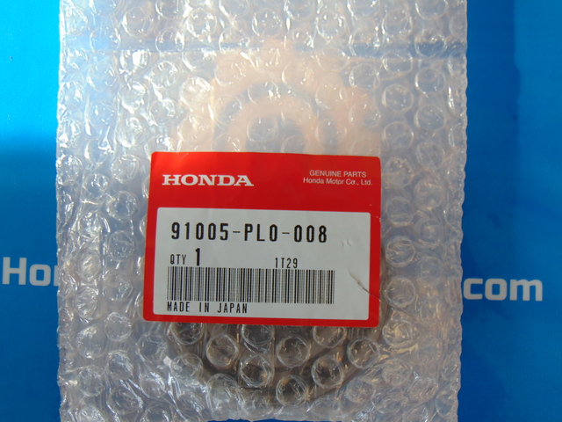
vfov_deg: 34.3
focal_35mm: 42
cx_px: 281
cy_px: 211
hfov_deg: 44.8
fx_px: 682
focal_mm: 7.6
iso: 80
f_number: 3.3
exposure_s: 1/80
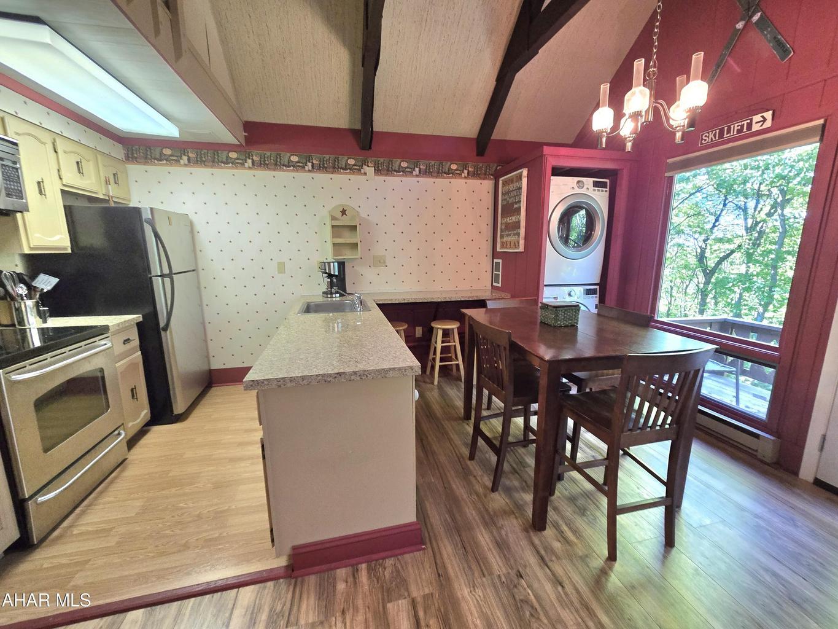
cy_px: 314
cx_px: 419
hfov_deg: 106.2
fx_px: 315
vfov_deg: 89.9
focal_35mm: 13
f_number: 2.2
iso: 400
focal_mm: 2.2
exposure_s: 1/60.2
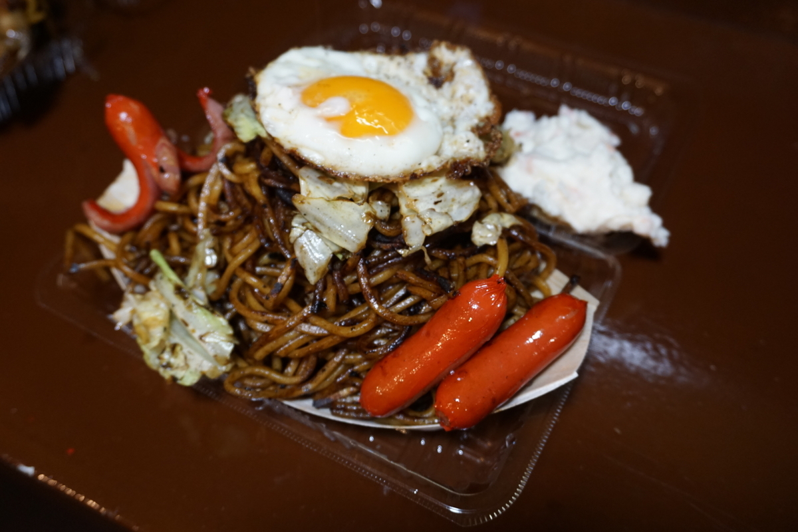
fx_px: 765
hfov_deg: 55.1
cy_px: 266
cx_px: 399
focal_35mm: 34
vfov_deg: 38.4
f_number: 4.5
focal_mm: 23
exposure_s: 1/60
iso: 1000
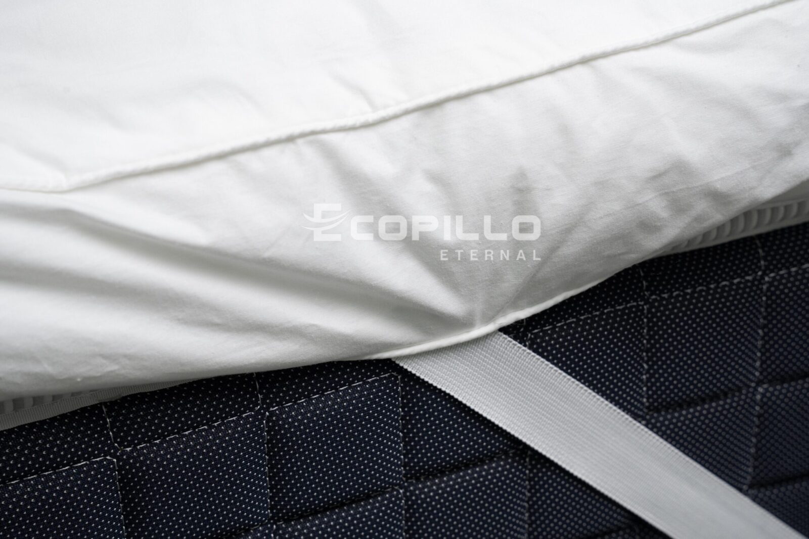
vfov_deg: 19.5
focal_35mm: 70
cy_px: 270
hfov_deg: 28.8
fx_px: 1573
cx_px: 404
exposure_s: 1/100
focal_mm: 70
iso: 1000
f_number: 9
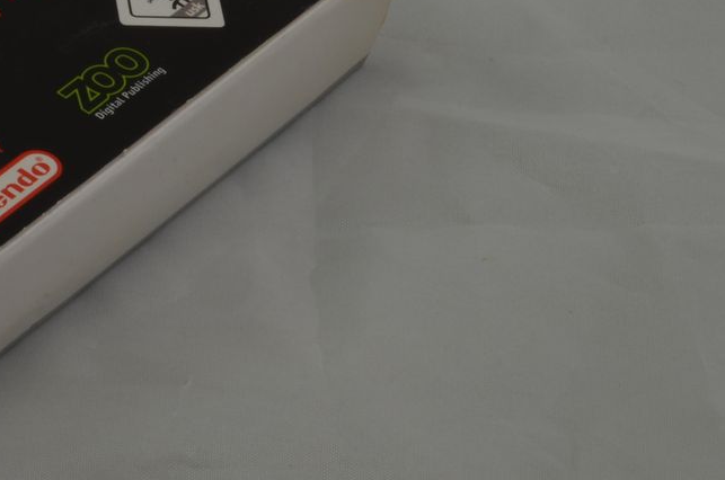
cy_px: 43
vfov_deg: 8.1
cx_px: -44
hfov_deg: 12.1
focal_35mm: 168
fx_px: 3377
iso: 100
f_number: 20
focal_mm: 40
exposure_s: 1/4
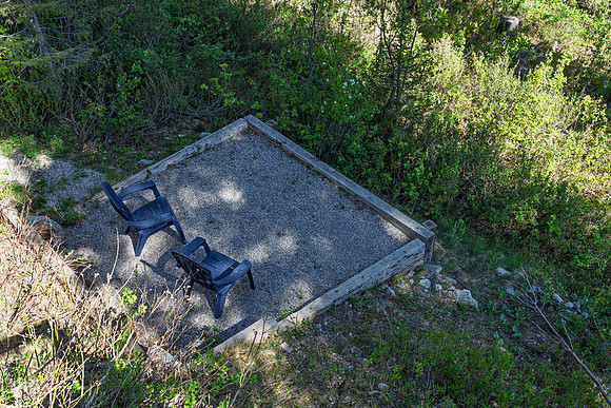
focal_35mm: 43
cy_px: 204
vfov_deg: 31.2
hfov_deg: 45.4
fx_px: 730
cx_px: 306
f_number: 13
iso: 400
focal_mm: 43
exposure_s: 1/60
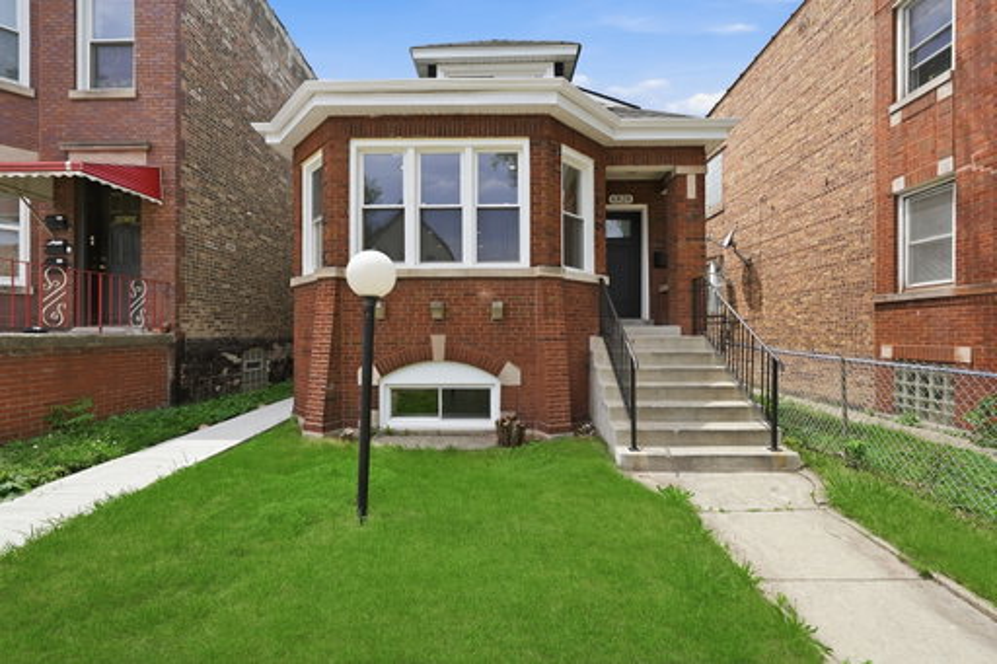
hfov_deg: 100.4
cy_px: 332
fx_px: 415
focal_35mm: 15
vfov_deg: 77.3
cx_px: 498
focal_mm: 15
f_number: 5
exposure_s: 1/250
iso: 100
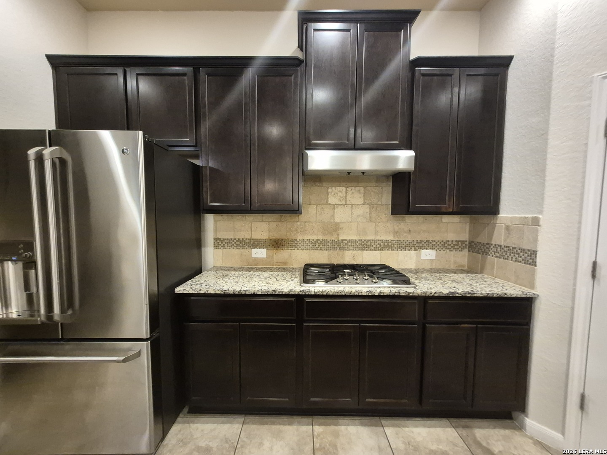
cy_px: 228
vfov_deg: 89.9
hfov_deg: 106.2
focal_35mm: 13
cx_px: 304
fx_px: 228
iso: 1250
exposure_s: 1/60
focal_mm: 1.74
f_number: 2.2
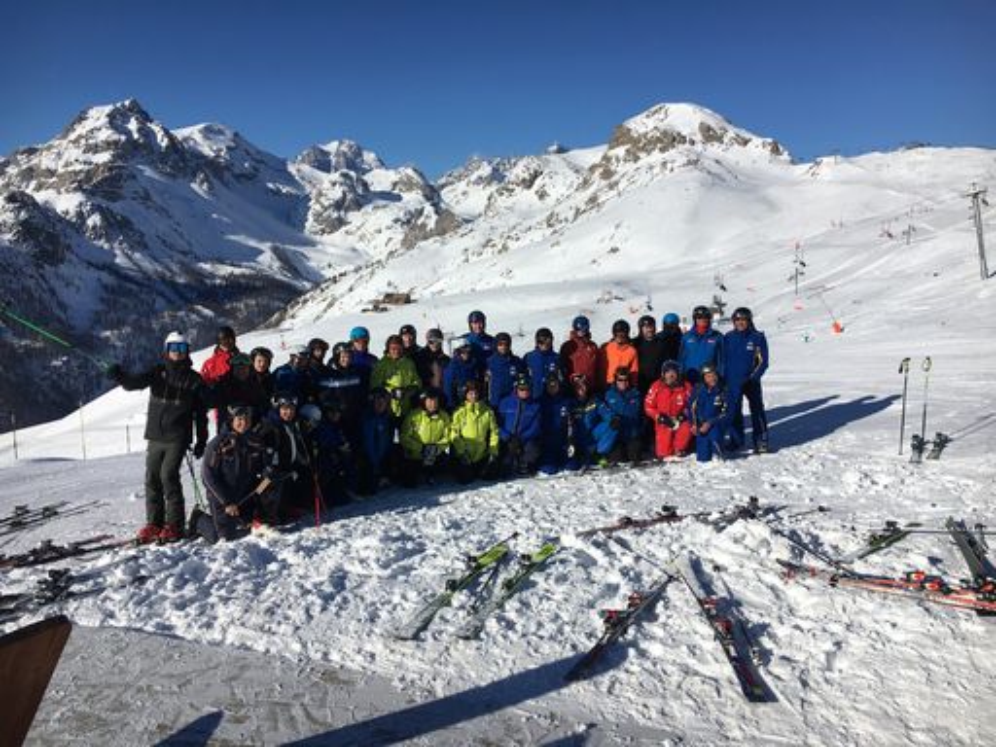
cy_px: 374
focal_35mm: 29
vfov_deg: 48.2
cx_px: 498
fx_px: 834
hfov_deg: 61.7
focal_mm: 4.15
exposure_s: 1/4274
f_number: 2.2
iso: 25
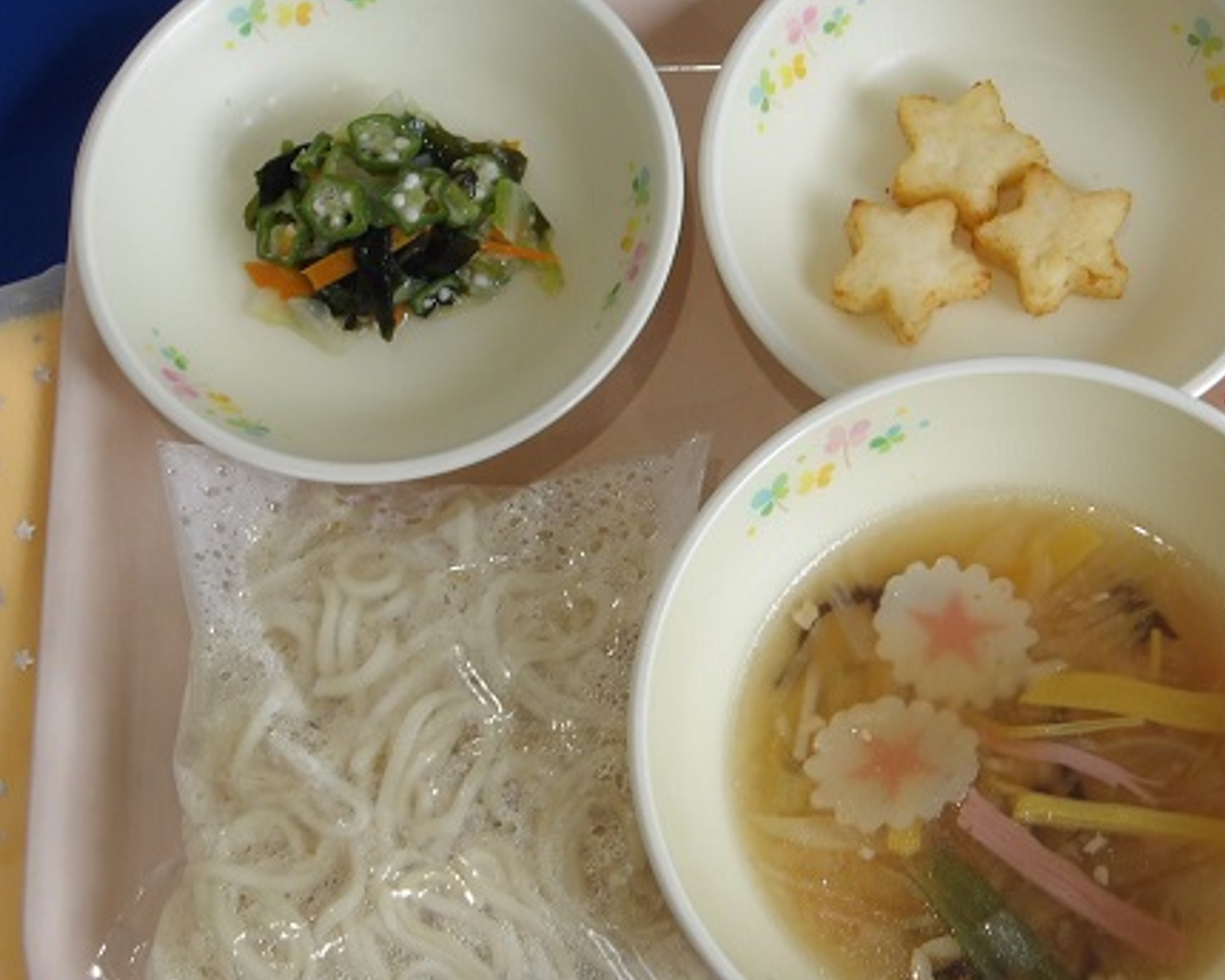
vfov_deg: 19.9
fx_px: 2792
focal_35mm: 77
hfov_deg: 24.6
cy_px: 527
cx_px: 835
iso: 131
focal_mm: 9.4
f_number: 4.2
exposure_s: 1/60
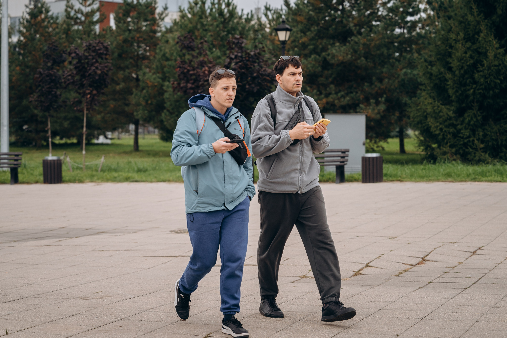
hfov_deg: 24.0
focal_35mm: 85
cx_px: 262
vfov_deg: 16.2
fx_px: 1190
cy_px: 159
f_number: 4
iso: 400
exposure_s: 1/800
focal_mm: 80
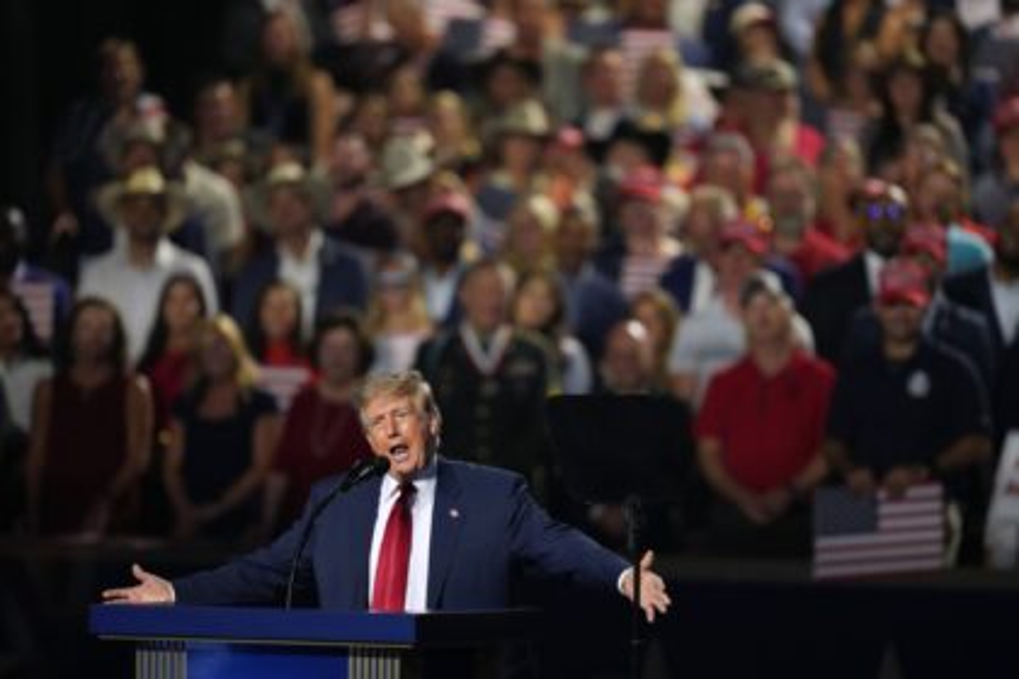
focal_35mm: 400
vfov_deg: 3.4
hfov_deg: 5.2
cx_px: 510
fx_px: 11321
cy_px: 340
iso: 5000
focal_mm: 400
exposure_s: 1/500
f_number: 2.8
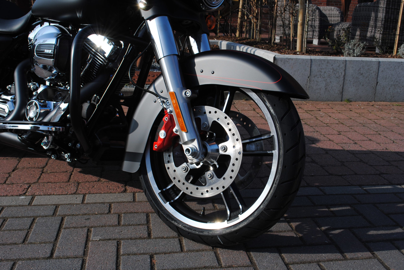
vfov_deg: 34.3
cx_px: 202
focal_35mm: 39
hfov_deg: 49.5
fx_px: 438
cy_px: 135
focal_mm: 26
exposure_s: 1/250
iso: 100
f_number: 8
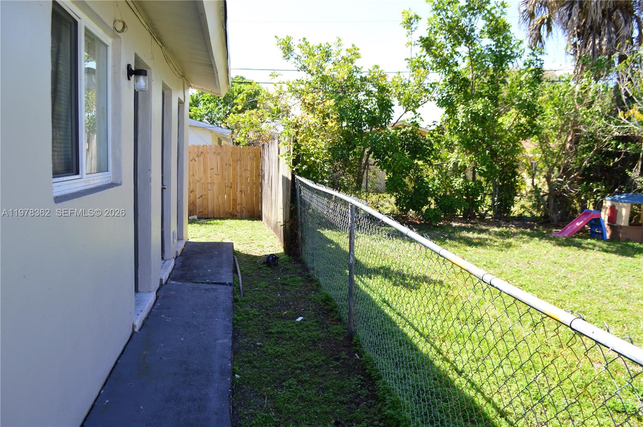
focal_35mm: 27
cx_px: 322
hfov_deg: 67.4
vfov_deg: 47.8
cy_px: 214
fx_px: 482
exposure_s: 1/100
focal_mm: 18
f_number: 5.6
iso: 100
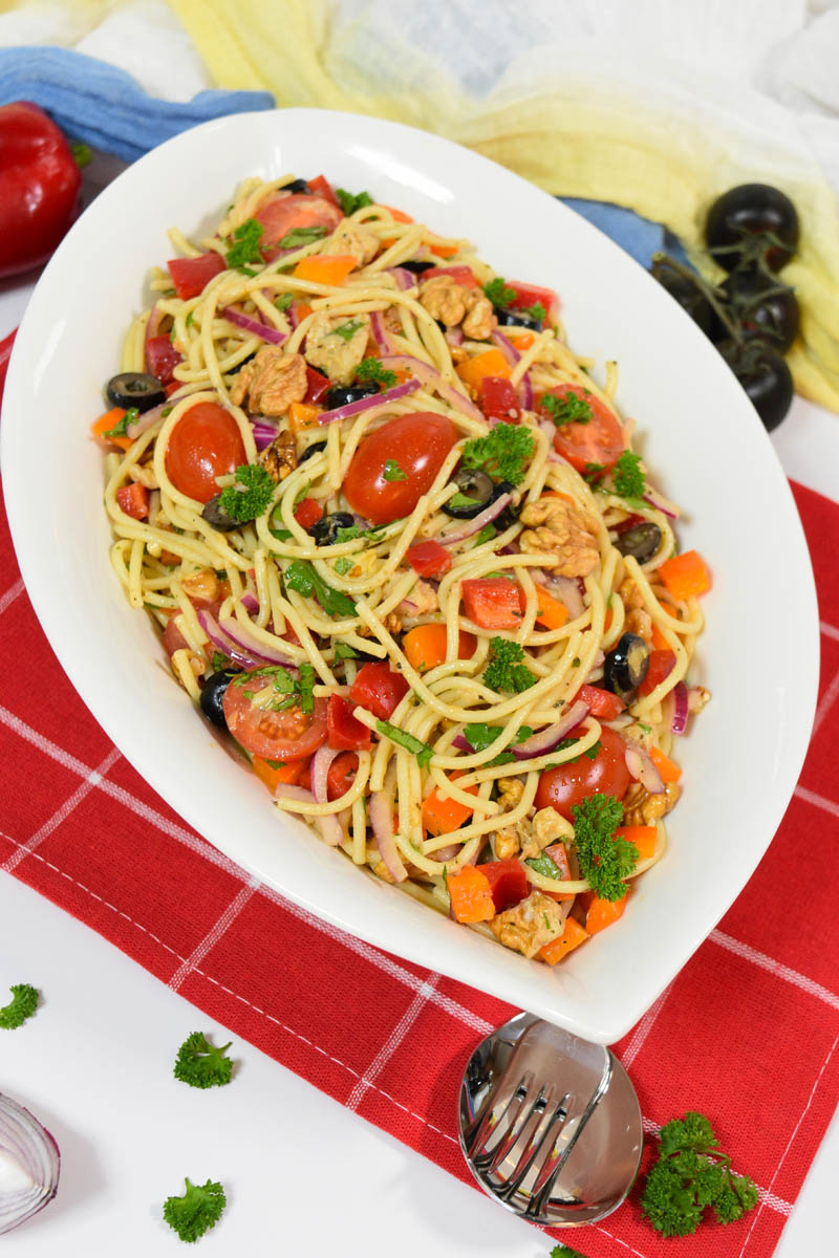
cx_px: 420
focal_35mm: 48
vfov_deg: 41.1
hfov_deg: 28.1
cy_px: 629
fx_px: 1678
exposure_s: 1/60
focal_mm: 32
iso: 1250
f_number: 7.1
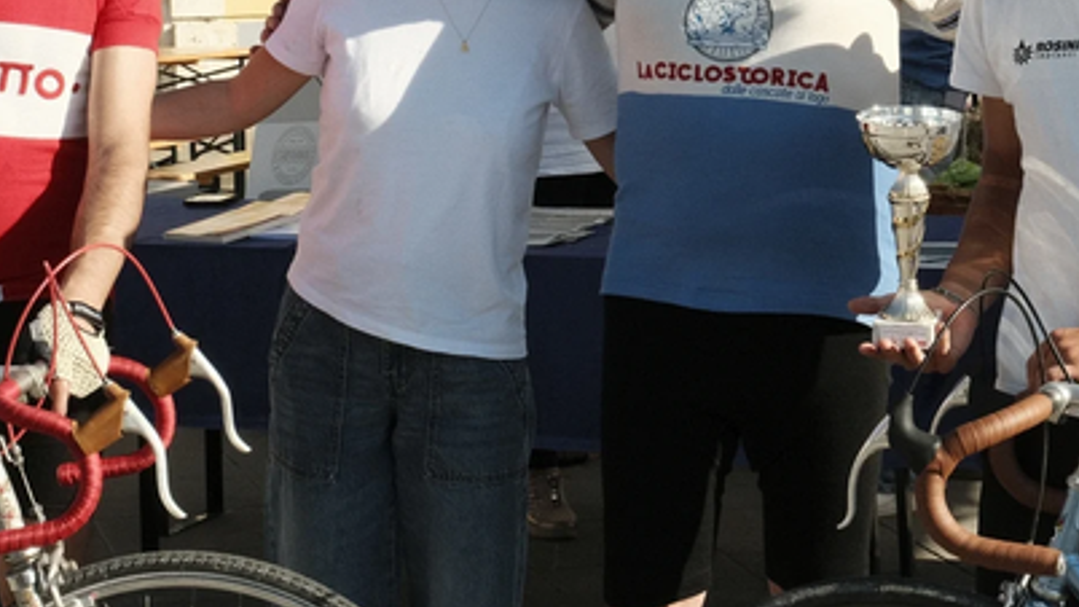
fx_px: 2803
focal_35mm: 98
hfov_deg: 21.8
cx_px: 617
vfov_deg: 12.2
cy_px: -31
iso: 800
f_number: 14
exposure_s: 1/250
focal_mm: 31.1
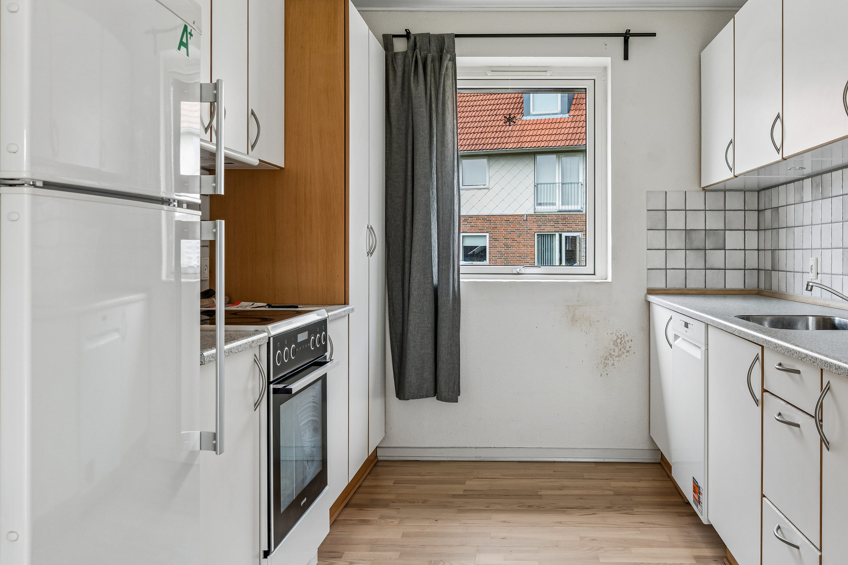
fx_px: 721
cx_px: 507
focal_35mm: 31
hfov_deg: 60.4
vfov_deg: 42.8
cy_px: 250
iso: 400
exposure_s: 1/40
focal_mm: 17
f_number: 8
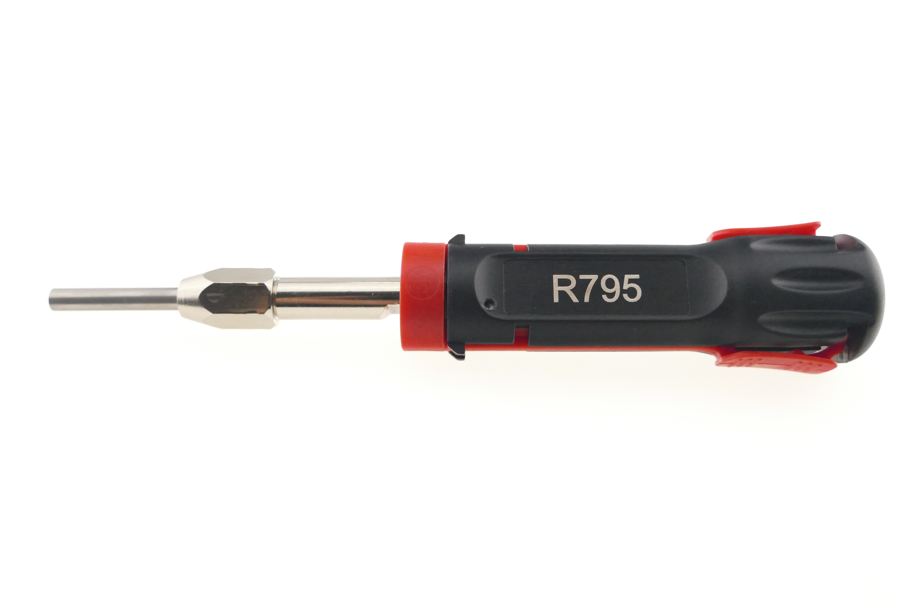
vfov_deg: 42.3
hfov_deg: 60.3
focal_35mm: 31
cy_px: 300
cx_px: 450
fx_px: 776
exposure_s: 1/400
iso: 1600
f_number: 3
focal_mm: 11.35
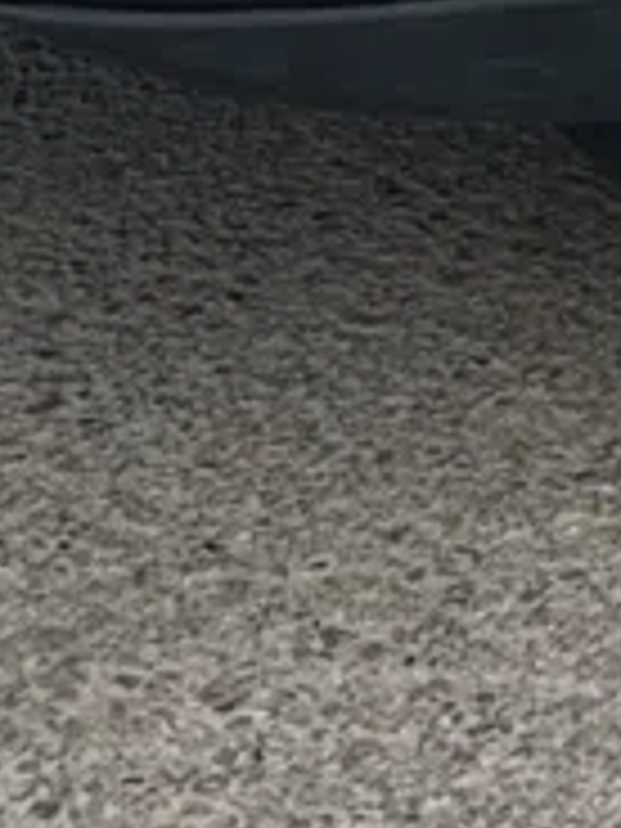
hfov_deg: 7.3
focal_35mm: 193
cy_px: -1865
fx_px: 4616
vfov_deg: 8.3
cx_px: 1332
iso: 50
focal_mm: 5.7
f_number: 1.5
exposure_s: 1/687
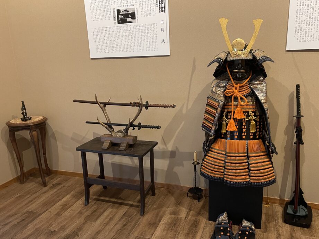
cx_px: 161
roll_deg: +2.3
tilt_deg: -16.4
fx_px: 267
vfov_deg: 48.2
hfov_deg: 61.6
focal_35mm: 29
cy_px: 126
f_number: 1.6
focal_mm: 5.1
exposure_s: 1/50
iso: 500
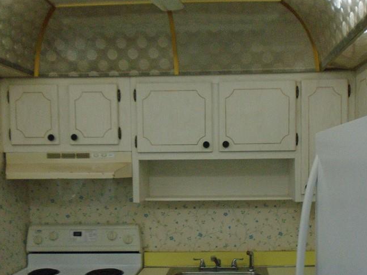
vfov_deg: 34.6
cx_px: 213
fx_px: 435
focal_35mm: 41
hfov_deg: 45.6
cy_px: 195
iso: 400
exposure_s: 1/160
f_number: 3.2
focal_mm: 4.6
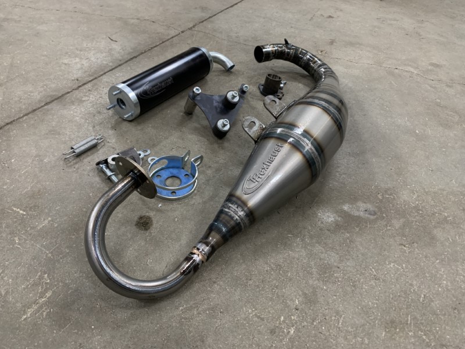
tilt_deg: -42.2
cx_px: 232
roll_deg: -3.7
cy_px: 174
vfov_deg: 53.1
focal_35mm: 26
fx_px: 349
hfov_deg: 67.3
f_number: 1.8
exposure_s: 1/50
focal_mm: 4.25
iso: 400
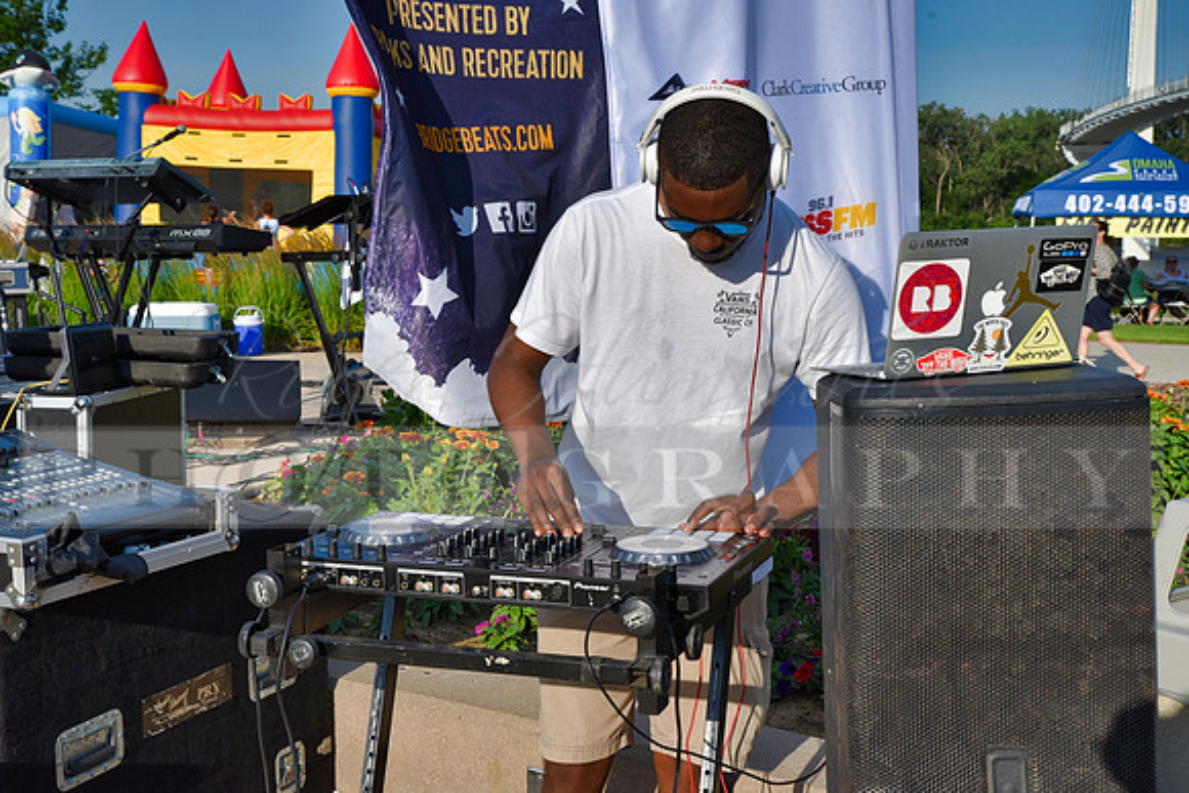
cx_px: 594
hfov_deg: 41.1
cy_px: 396
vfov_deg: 28.1
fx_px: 1586
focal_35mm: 48
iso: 200
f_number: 10
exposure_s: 1/400
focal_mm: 48
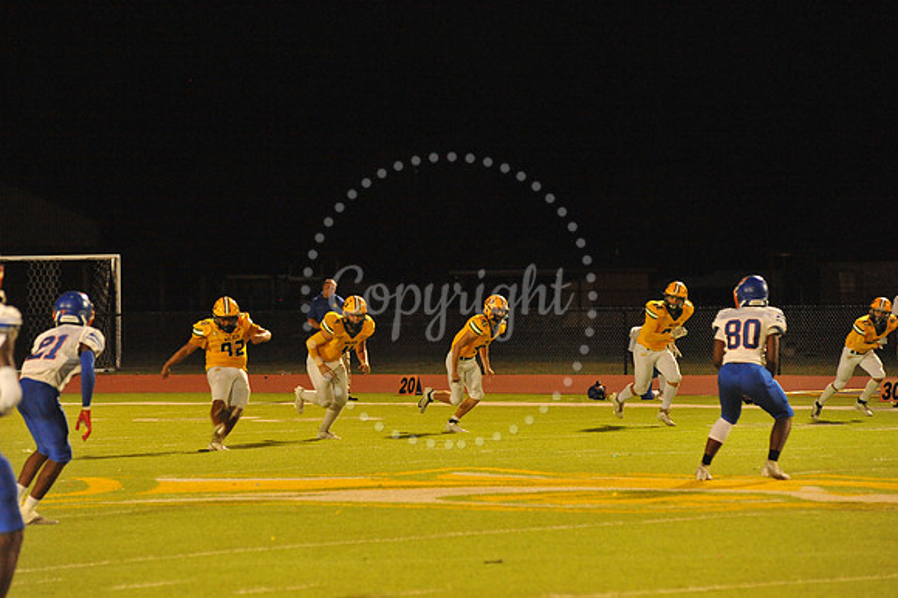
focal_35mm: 200
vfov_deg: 6.9
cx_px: 449
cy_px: 299
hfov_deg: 10.3
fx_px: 4986
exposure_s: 1/200
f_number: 5.6
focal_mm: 200
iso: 6400
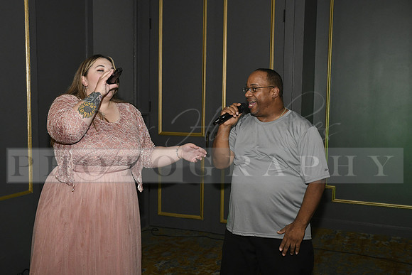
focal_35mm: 42
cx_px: 206
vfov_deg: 31.9
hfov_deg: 46.4
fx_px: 481
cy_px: 138
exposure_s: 1/60
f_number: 11
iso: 6400
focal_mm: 42
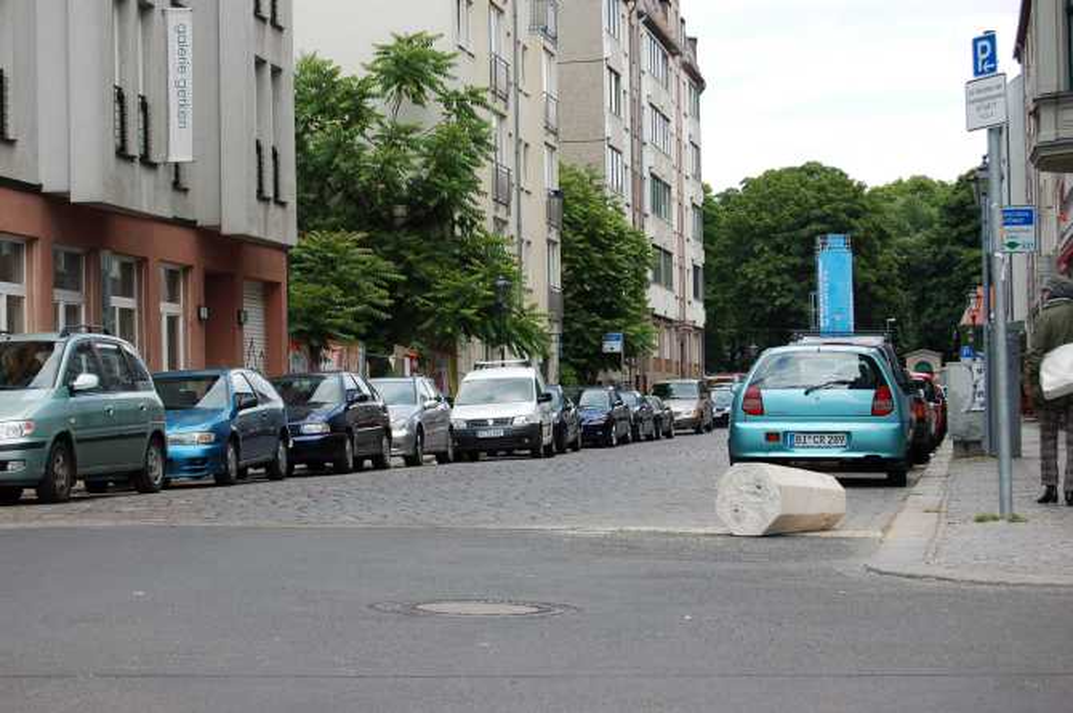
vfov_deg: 16.5
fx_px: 2456
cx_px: 536
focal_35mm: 82
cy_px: 356
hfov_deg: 24.6
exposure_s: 1/200
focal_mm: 55
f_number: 7.1
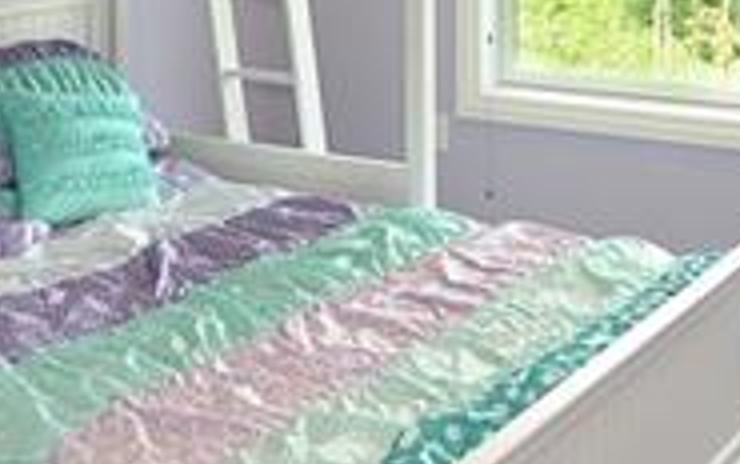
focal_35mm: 66
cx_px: 384
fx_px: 1332
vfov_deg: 18.2
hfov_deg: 31.0
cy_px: -166
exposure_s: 1/25
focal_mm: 15
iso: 400
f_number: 11
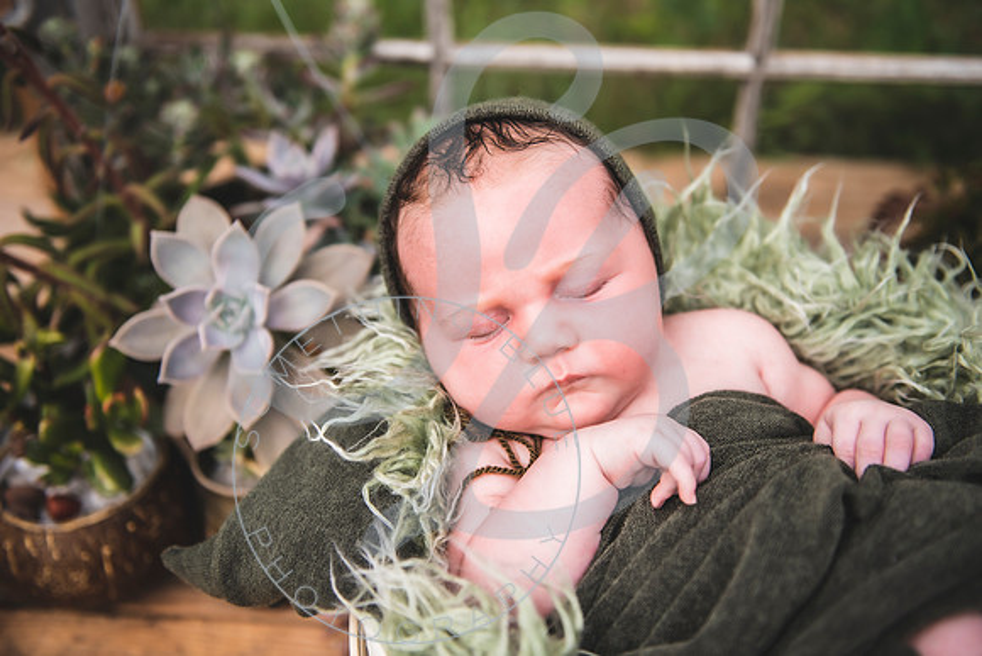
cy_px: 328
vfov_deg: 33.4
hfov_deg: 48.4
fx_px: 1091
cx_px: 491
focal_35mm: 40
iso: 100
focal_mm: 40
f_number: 2.8
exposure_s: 1/500
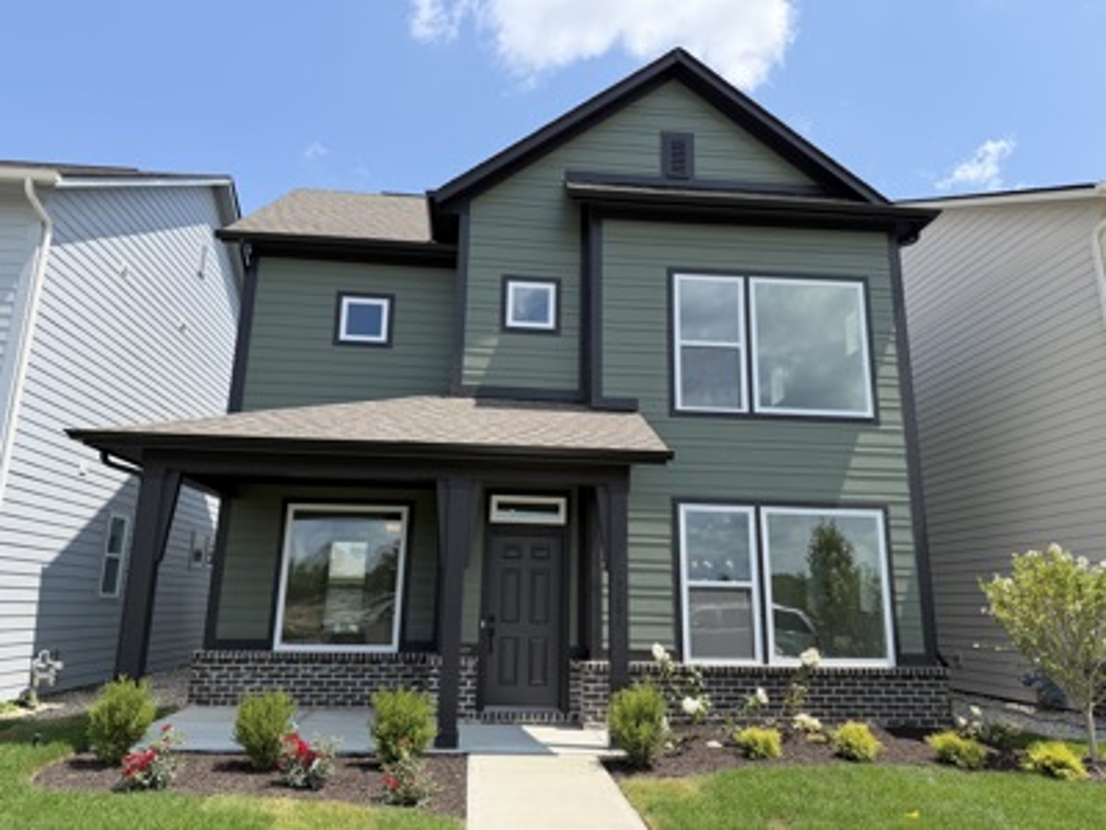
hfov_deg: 71.6
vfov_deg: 56.8
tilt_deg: +11.4
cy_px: 415
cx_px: 553
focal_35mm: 24
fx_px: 767
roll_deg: -0.9
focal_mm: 6.76
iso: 80
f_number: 1.78
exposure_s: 1/2703
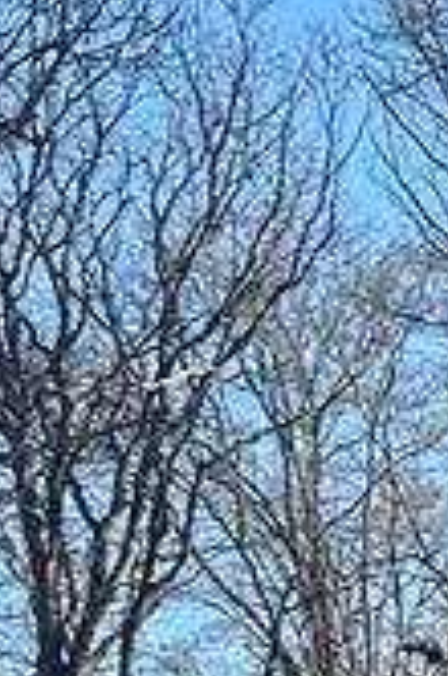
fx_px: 4067
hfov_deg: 5.4
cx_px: 1943
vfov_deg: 9.0
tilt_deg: +1.7
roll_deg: +0.0
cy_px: 1262
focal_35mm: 217
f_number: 1.78
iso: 80
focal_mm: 6.86
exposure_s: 1/1495
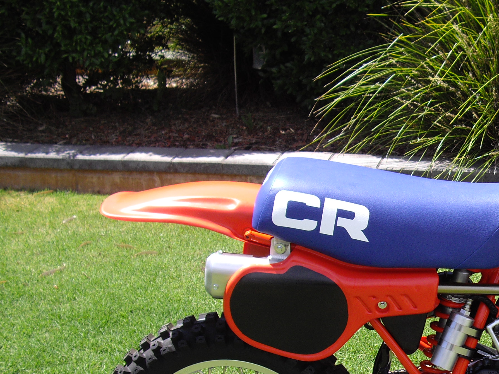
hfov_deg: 22.1
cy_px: 336
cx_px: 513
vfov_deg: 17.1
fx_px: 1225
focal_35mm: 85
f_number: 2.8
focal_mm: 7.9
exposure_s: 1/400
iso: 64
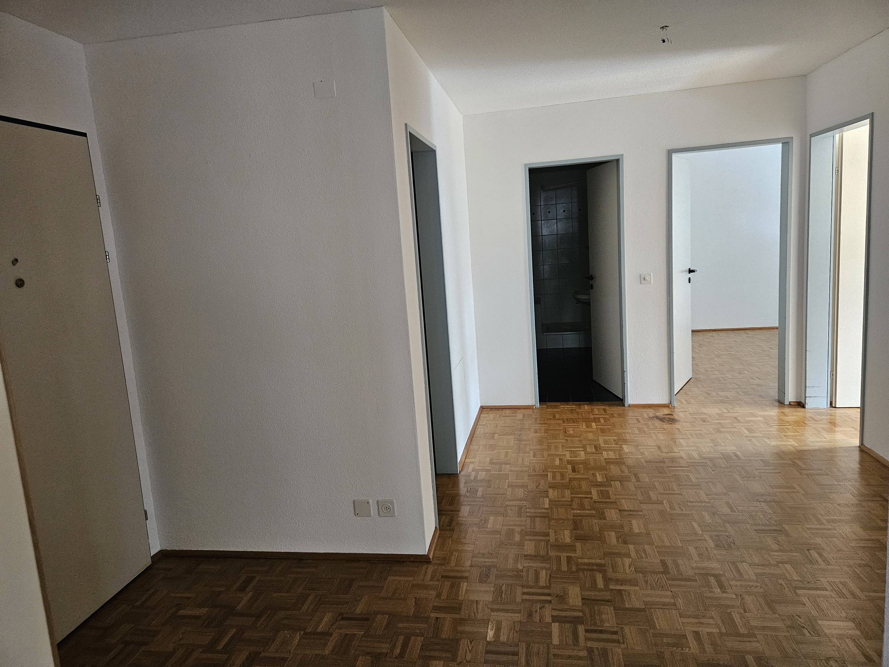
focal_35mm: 23
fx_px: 591
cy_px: 334
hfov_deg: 73.9
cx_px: 444
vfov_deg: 58.9
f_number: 1.8
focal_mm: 5.4
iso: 640
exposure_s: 1/100
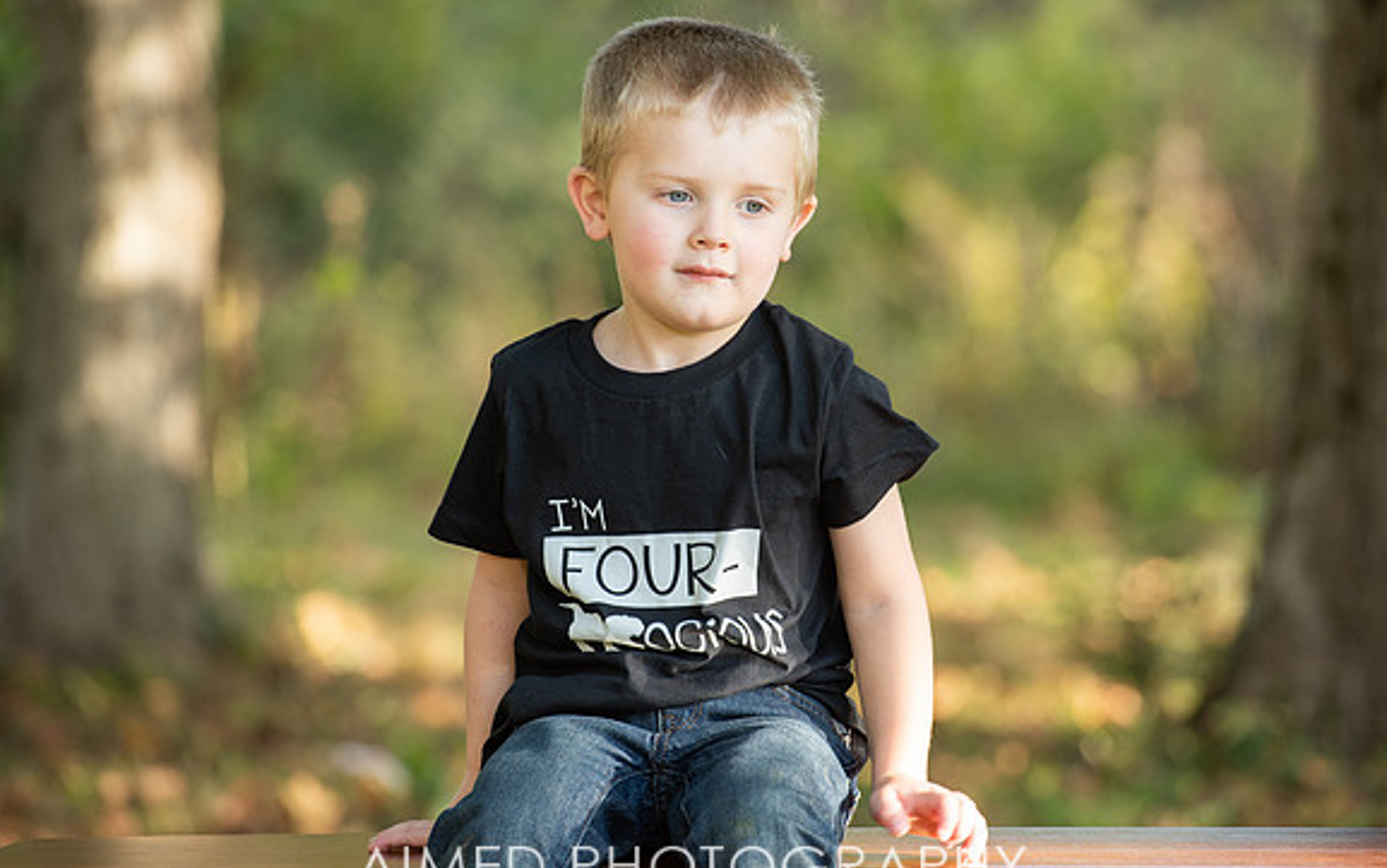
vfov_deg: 5.8
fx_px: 8545
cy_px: 442
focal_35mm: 226
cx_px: 754
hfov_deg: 9.3
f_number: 4.5
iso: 200
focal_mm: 200
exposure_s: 1/200
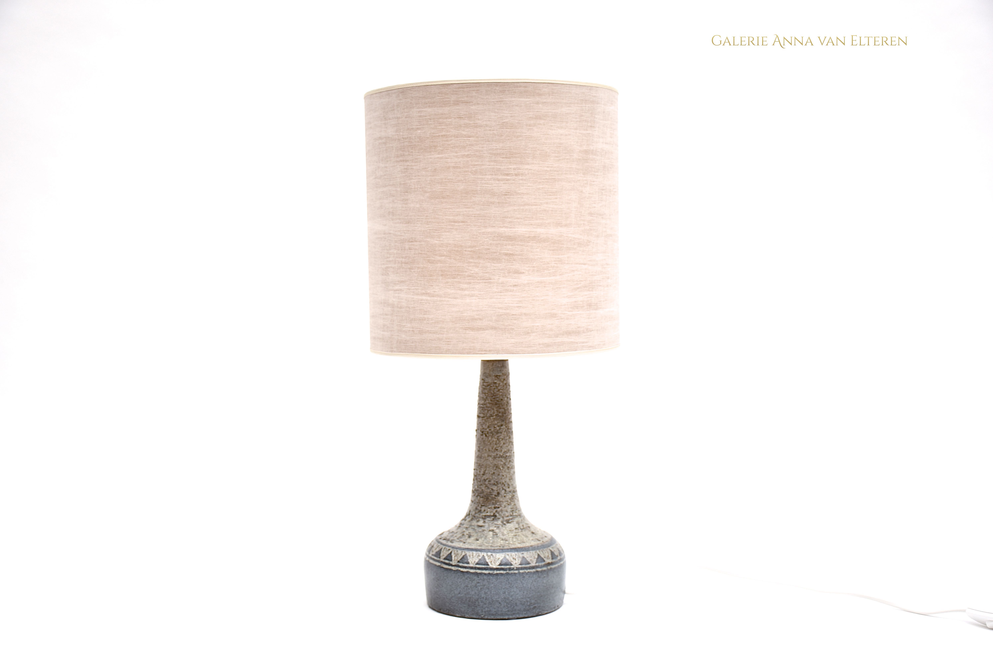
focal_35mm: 48
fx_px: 1324
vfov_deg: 28.1
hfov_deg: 41.1
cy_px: 331
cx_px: 496
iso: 110
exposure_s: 1/160
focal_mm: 32
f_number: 4
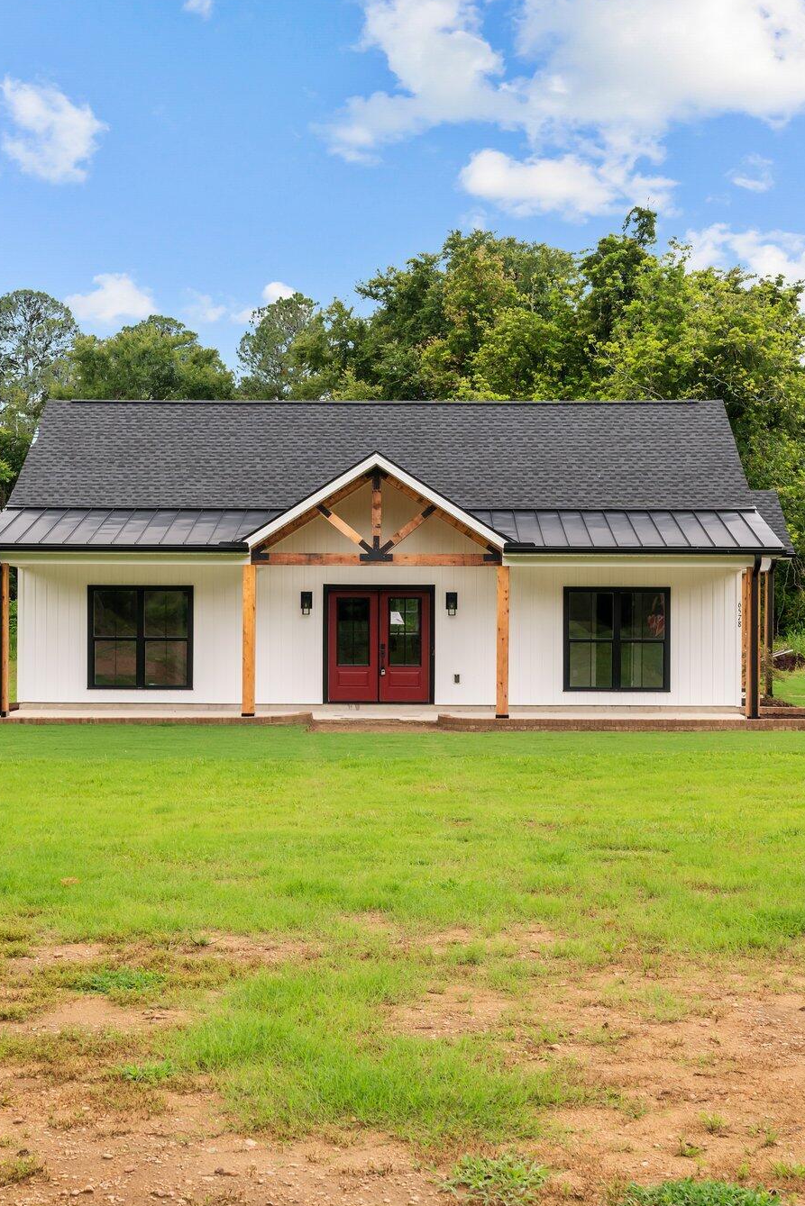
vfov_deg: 37.7
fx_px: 1769
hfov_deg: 25.6
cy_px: 605
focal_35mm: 53
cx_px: 379
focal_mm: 34.5
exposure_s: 1/160
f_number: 8
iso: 400
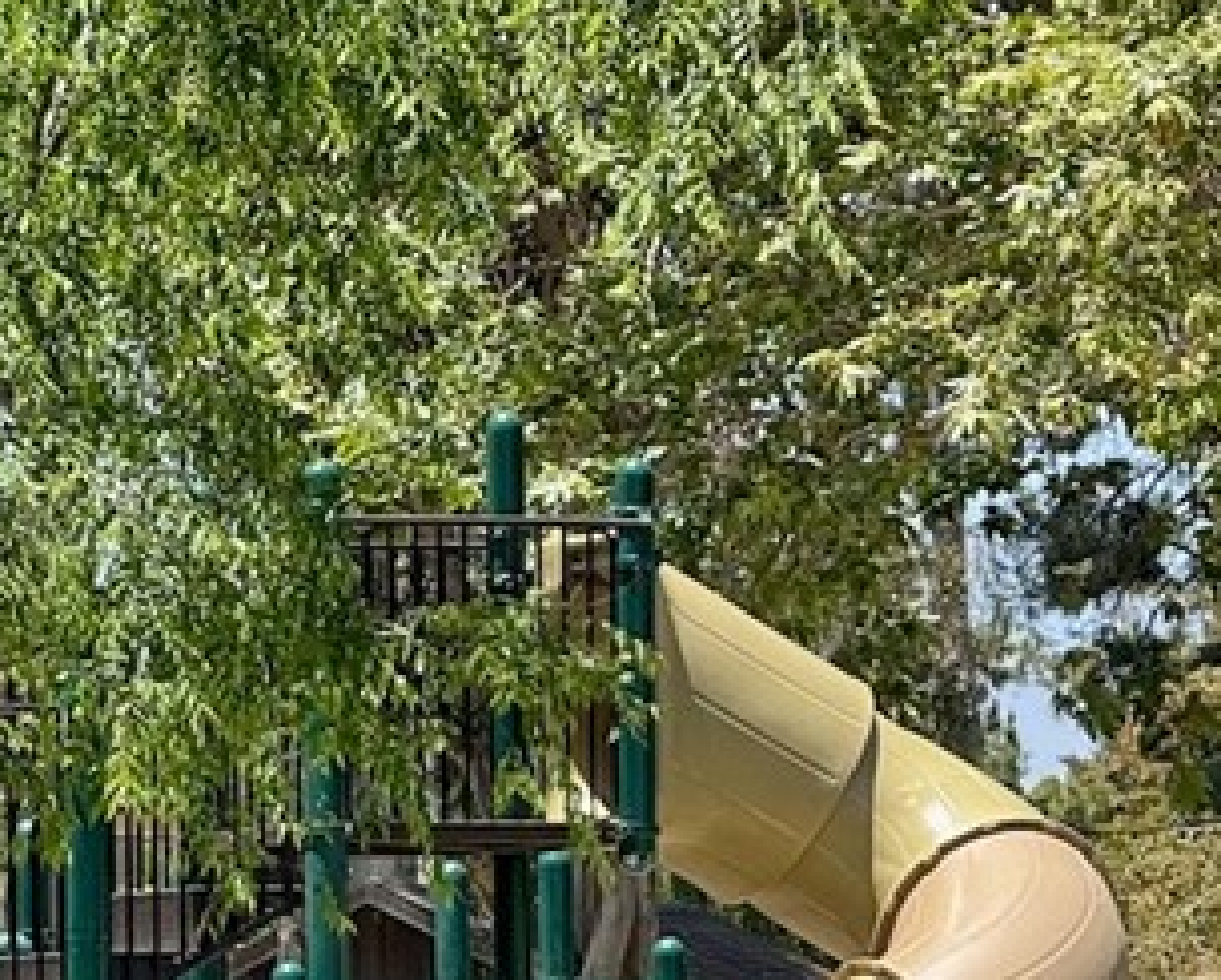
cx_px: -482
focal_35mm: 394
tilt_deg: +2.4
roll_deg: +0.5
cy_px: 723
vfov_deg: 3.9
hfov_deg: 4.9
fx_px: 14256
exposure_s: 1/483
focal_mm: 15.66
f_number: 2.8
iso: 64
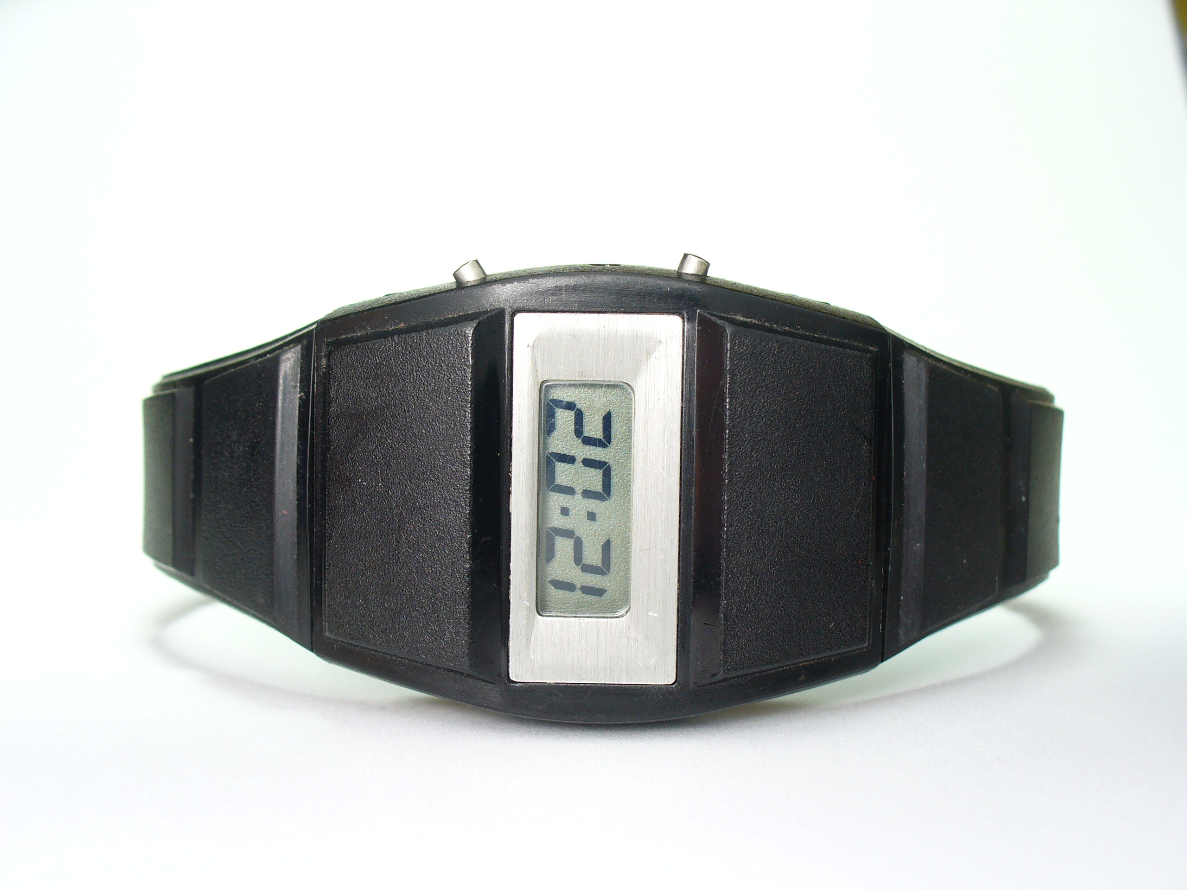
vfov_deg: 34.3
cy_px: 445
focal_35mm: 42
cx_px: 594
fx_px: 1440
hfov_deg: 44.8
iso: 80
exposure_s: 1/30
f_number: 2.9
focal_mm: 7
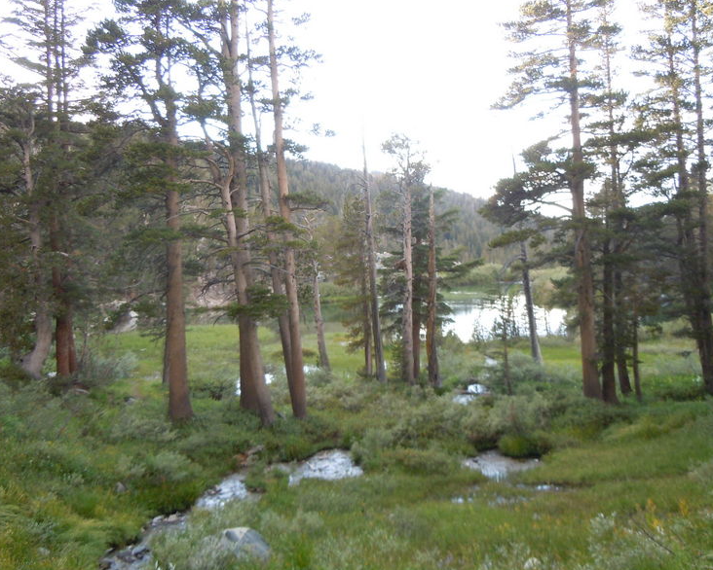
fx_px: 675
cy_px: 281
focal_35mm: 32
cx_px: 349
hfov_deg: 55.6
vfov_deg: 45.8
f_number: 3.5
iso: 125
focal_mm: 5.4
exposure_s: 1/60
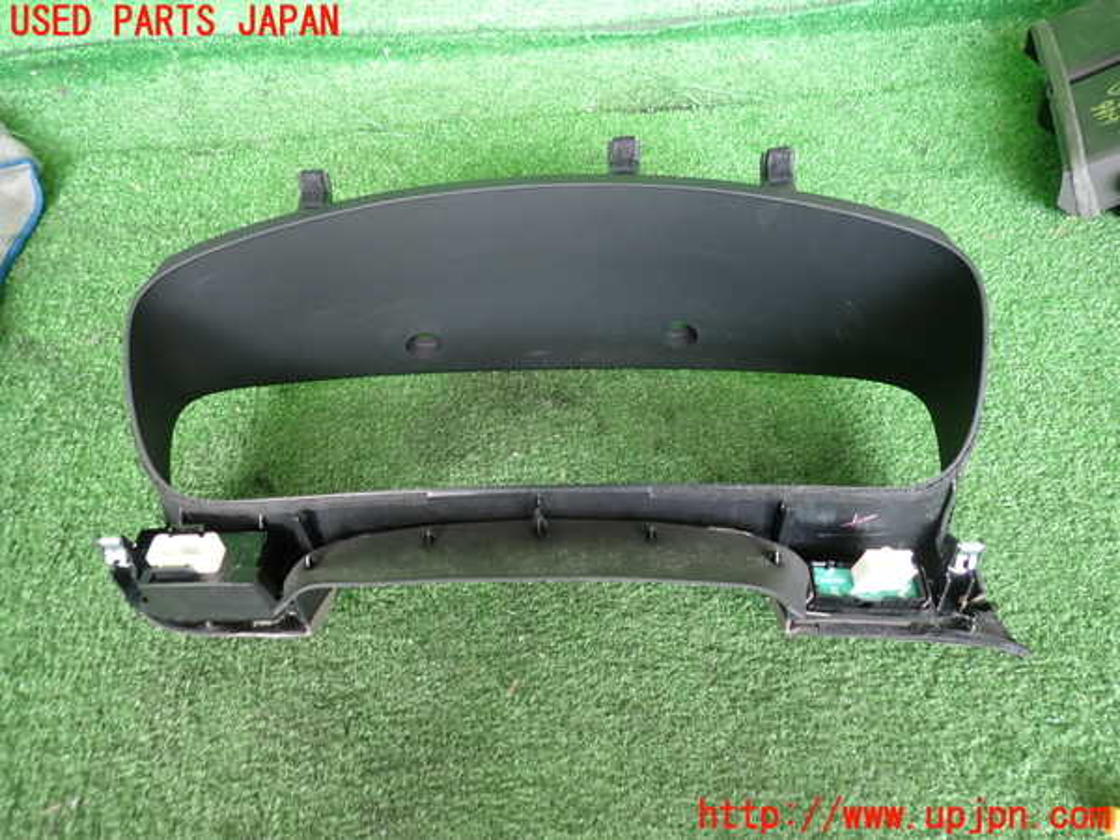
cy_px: 420
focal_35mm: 25
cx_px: 560
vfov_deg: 54.9
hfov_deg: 69.4
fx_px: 809
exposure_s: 1/30
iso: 200
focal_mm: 4.5
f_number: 2
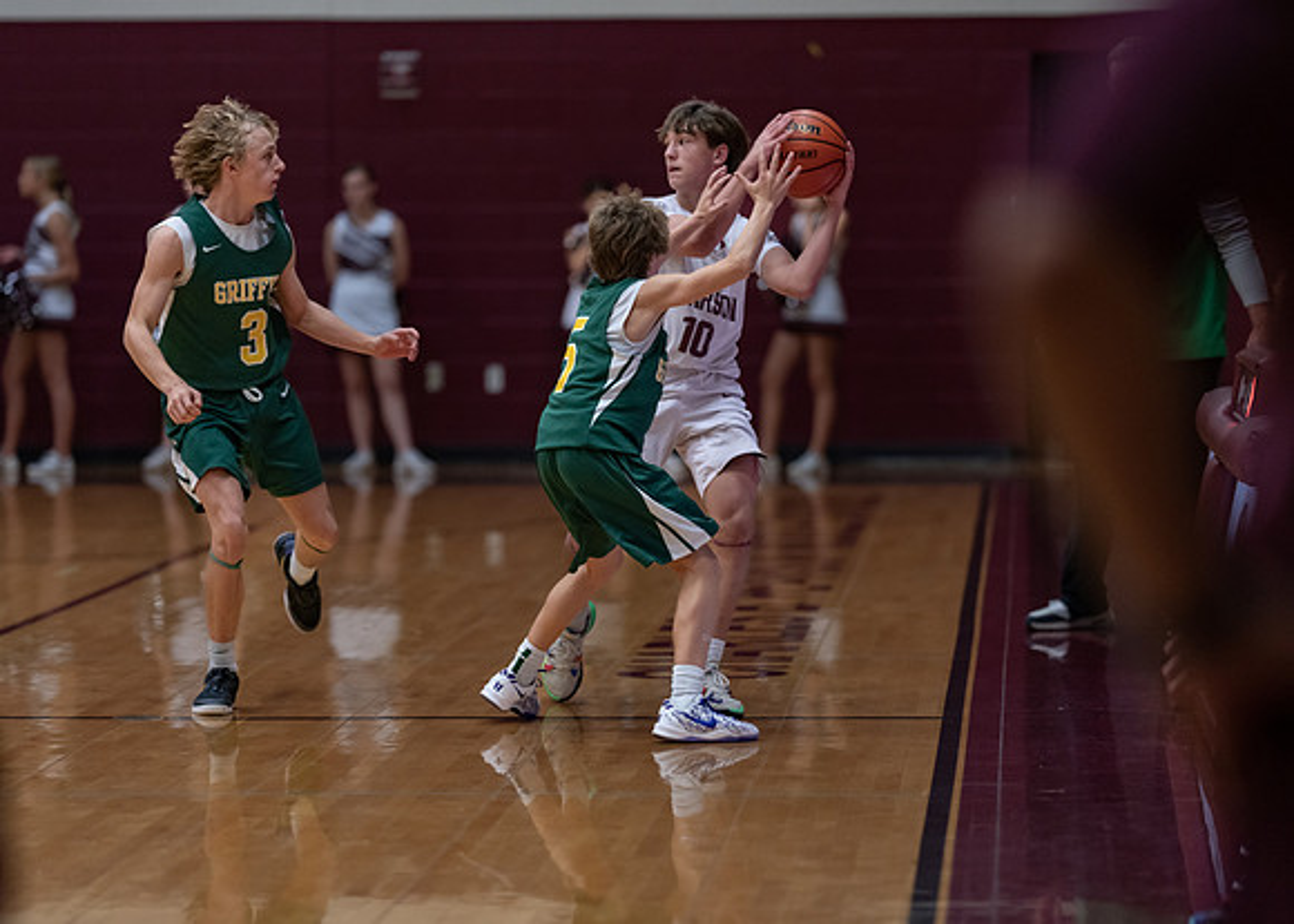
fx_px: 5687
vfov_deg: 9.3
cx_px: 647
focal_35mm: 155
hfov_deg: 13.0
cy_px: 462
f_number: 1.8
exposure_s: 1/1000
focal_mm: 135
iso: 1250
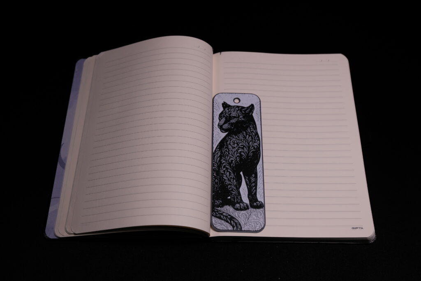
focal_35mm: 41
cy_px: 140
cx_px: 210
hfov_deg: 47.4
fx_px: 480
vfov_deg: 32.6
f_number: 4.4
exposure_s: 1/25
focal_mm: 27.1
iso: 200
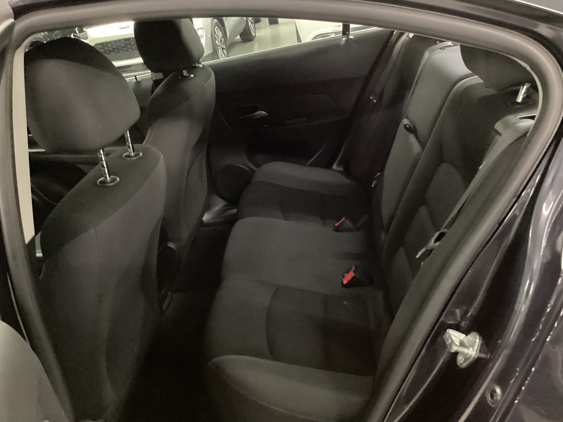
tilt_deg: -28.5
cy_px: 216
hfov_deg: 56.8
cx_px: 287
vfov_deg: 44.2
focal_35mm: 32
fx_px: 520
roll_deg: +9.9
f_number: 2.4
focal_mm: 3.3
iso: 800
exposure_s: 1/15
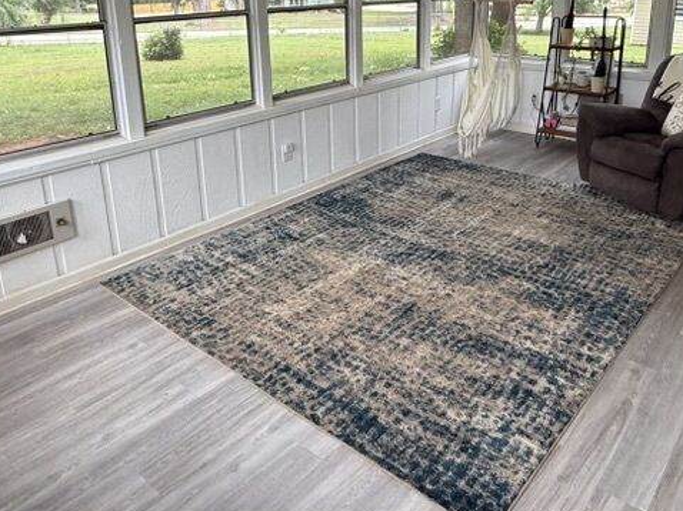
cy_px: 131
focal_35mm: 30
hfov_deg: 59.9
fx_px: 592
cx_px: 376
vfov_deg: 45.2
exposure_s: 1/120
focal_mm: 2.22
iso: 64
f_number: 2.2
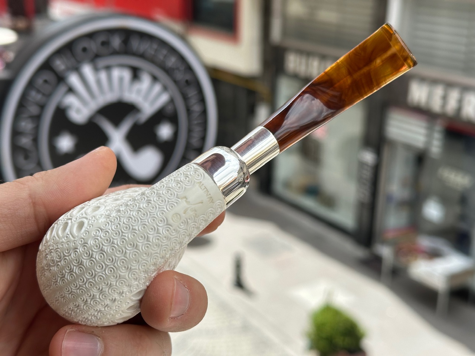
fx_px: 659
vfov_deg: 30.3
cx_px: 238
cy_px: 178
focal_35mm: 48
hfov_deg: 39.7
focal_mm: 6.86
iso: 64
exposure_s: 1/1783
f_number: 1.78
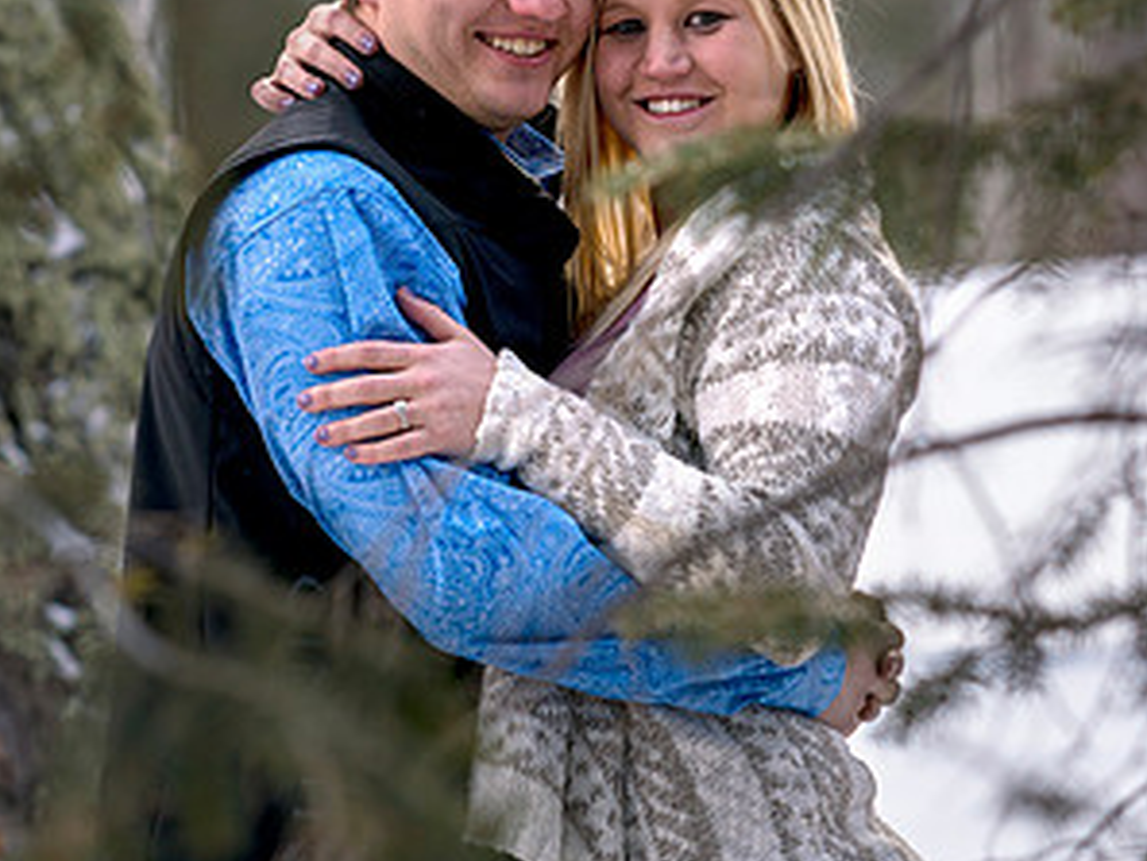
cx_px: 572
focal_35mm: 291
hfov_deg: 6.8
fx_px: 9646
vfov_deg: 5.1
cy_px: 355
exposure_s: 1/125
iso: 250
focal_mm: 200
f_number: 4
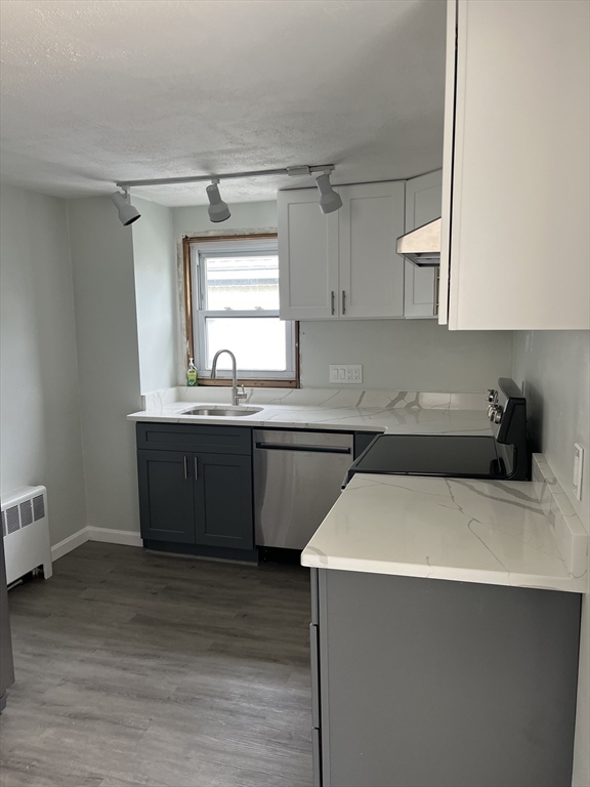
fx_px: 591
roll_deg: +0.4
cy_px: 394
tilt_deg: -8.8
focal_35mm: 26
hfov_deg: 53.1
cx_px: 295
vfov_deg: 67.3
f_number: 1.6
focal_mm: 5.1
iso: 100
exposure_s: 1/121
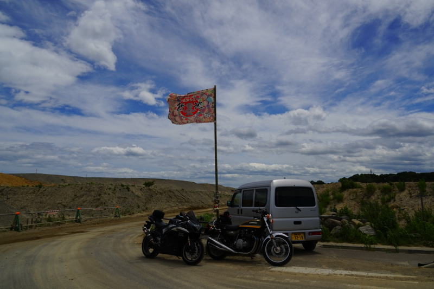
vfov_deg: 47.9
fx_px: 325
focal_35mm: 27
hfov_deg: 67.4
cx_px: 217
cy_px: 144
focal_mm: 18
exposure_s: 1/640
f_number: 11
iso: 100
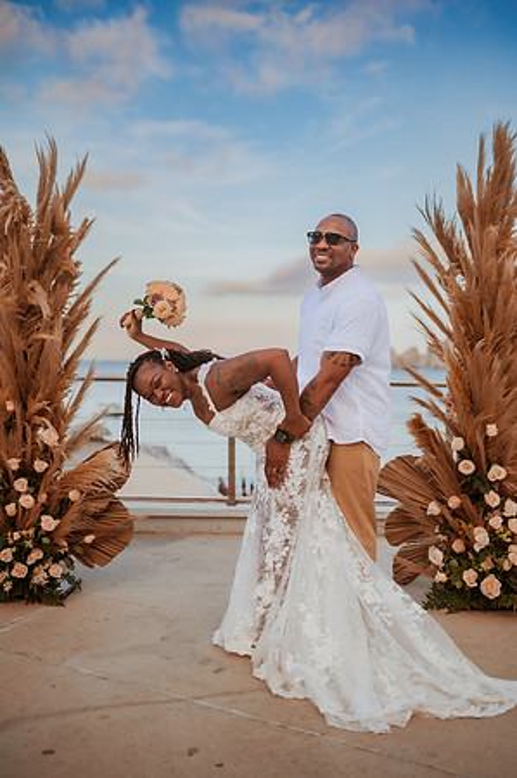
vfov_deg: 54.5
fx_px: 756
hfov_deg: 37.8
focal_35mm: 35
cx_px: 258
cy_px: 389
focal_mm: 35
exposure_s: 1/2000
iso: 125
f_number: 1.4
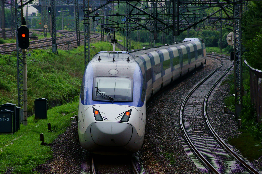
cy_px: 87
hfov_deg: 8.6
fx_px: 1745
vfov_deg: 5.7
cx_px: 131
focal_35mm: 240
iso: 400
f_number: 7.1
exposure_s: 1/800
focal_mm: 160
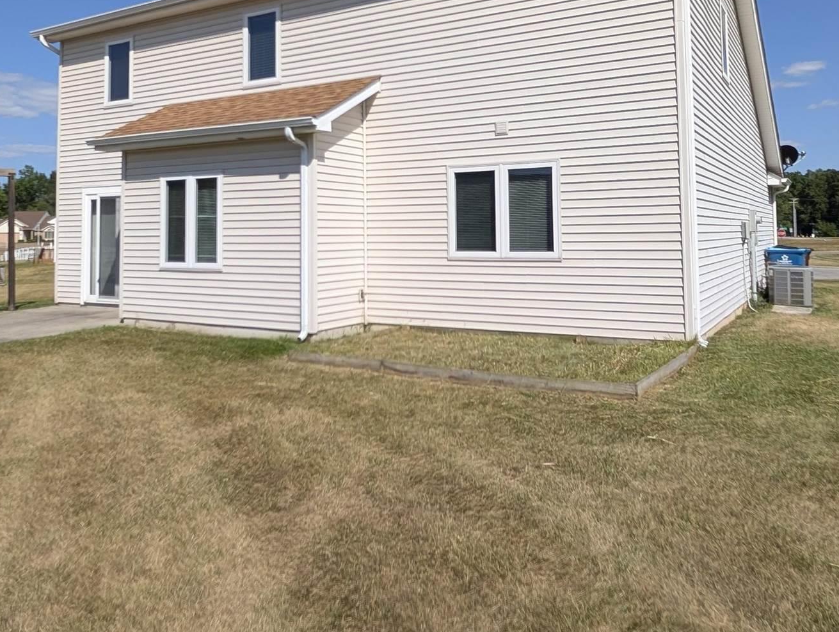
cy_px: 175
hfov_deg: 63.3
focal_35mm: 28
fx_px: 680
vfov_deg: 48.3
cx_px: 398
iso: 74
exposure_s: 1/4878
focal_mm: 2.02
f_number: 1.7
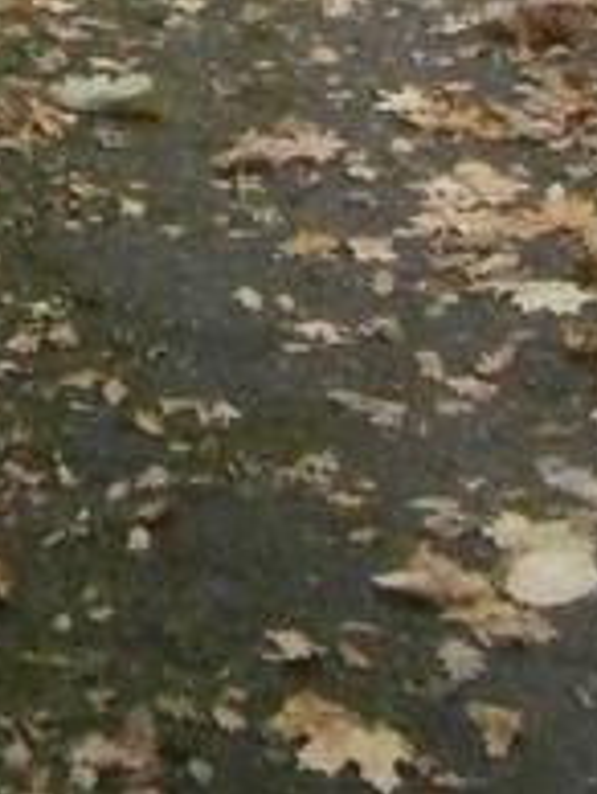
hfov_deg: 11.3
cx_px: -278
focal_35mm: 127
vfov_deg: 12.2
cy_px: -1142
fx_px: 2914
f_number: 2.8
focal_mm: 4.7
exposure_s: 1/500
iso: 640
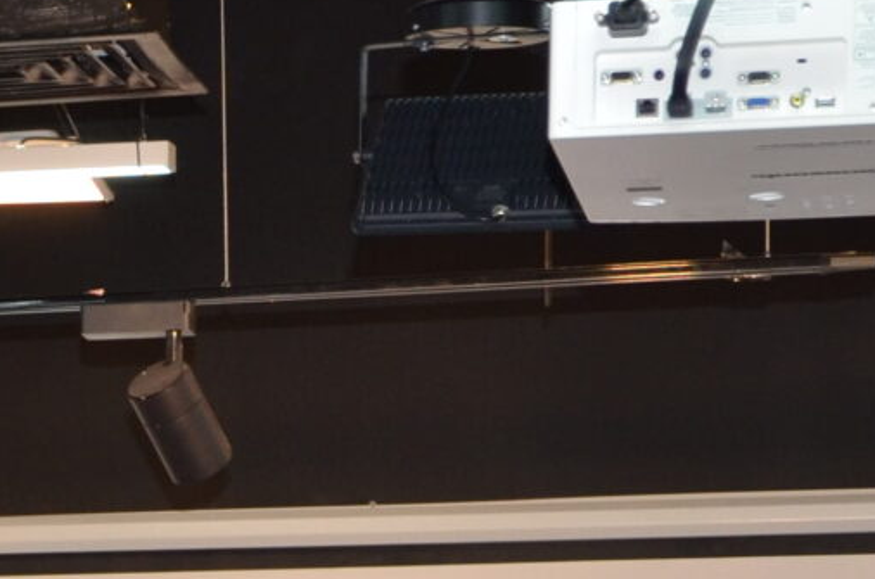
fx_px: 4414
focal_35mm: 182
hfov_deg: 11.1
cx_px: -114
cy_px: 1371
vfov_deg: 7.1
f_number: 4
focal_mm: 24
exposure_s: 1/60
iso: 400
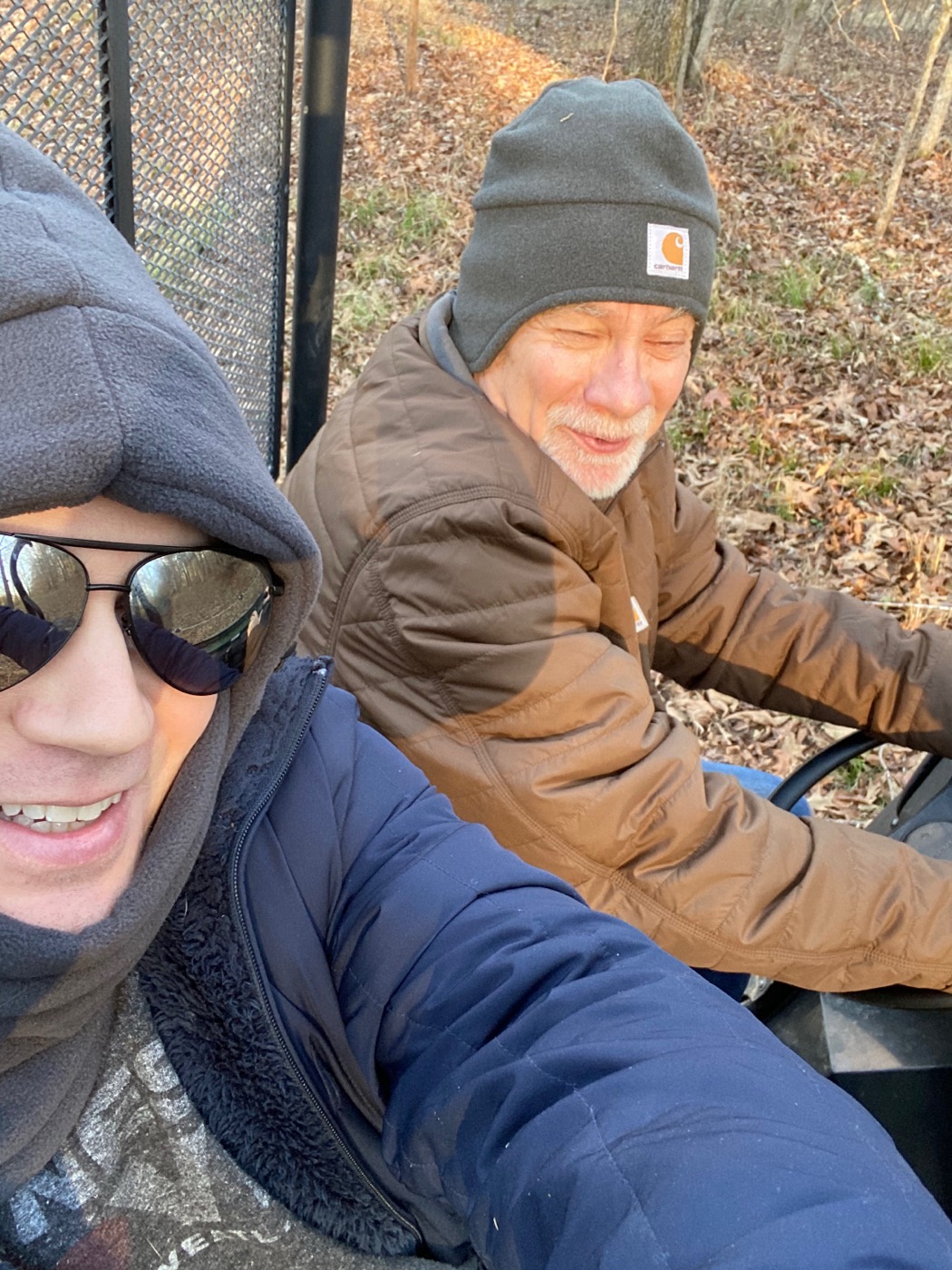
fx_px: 1100
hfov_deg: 46.8
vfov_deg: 60.0
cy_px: 635
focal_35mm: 30
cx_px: 476
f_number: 2.2
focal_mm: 2.71
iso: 100
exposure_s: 1/60
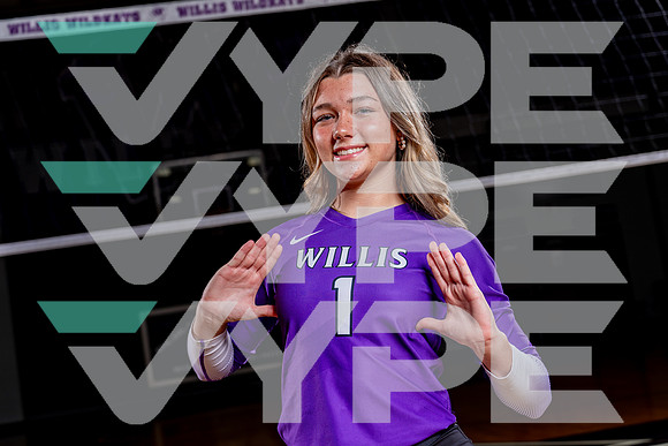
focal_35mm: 56
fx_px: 1034
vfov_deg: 24.3
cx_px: 334
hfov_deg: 35.8
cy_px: 223
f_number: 4
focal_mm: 53
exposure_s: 1/250
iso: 100
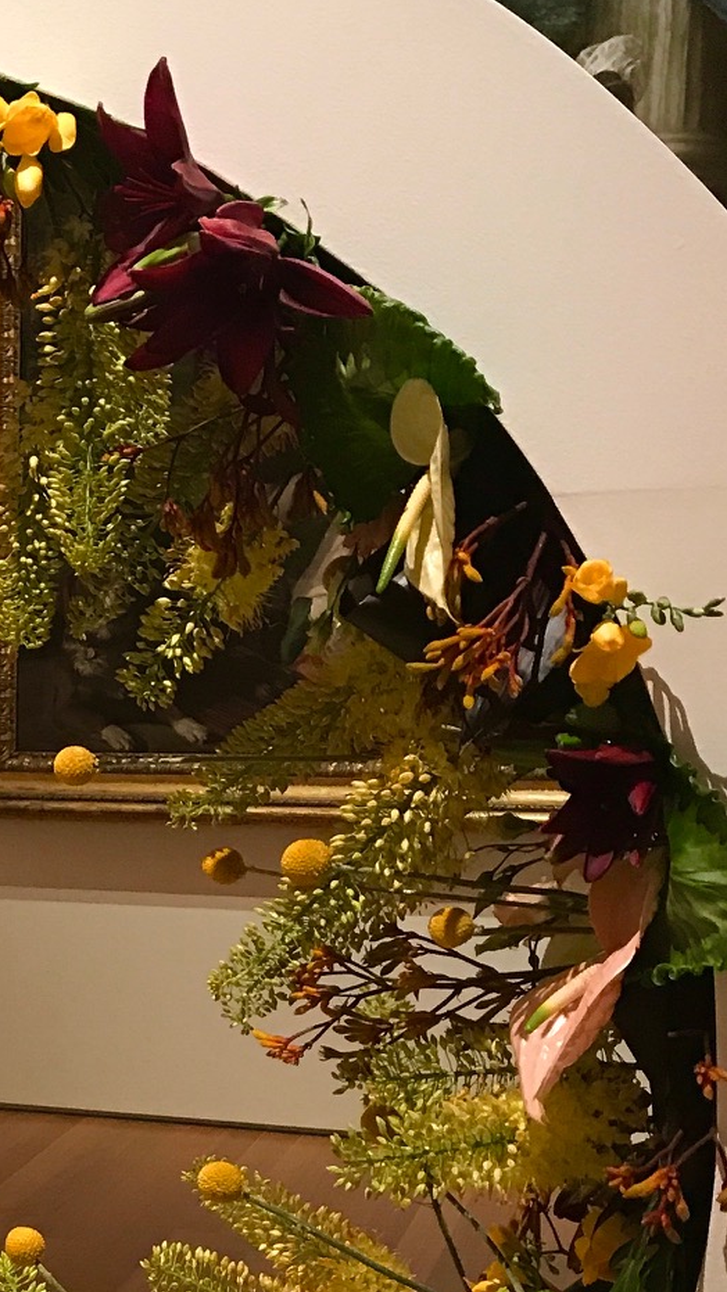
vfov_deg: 31.3
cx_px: -221
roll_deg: +1.8
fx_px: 2263
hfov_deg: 17.2
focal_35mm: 66
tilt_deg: -7.5
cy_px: 970
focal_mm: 3.99
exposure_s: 1/15
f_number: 1.8
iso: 50
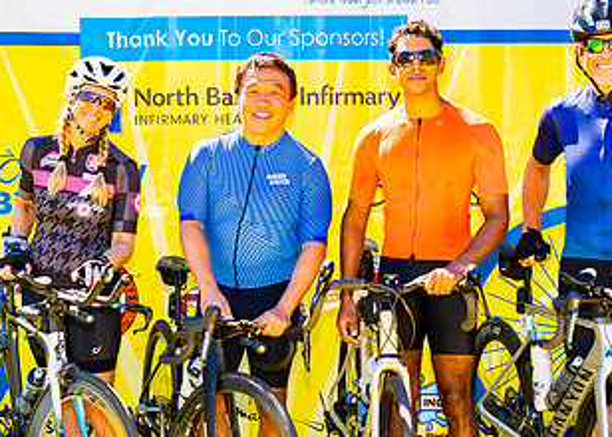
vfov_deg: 19.3
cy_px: 273
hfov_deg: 26.8
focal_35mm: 74
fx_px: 1286
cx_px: 318
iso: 100
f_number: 2.8
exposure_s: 1/200
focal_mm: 34
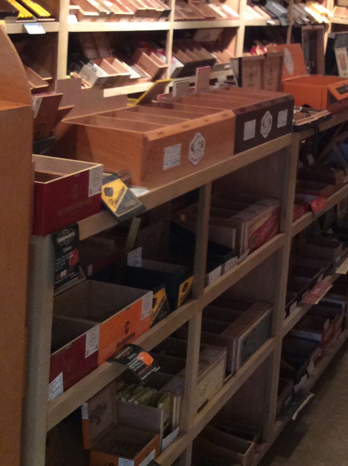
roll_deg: -5.6
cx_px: 276
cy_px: 142
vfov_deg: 27.6
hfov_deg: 20.7
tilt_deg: -9.9
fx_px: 941
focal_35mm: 70
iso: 160
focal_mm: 3.3
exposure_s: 1/24
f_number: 2.4
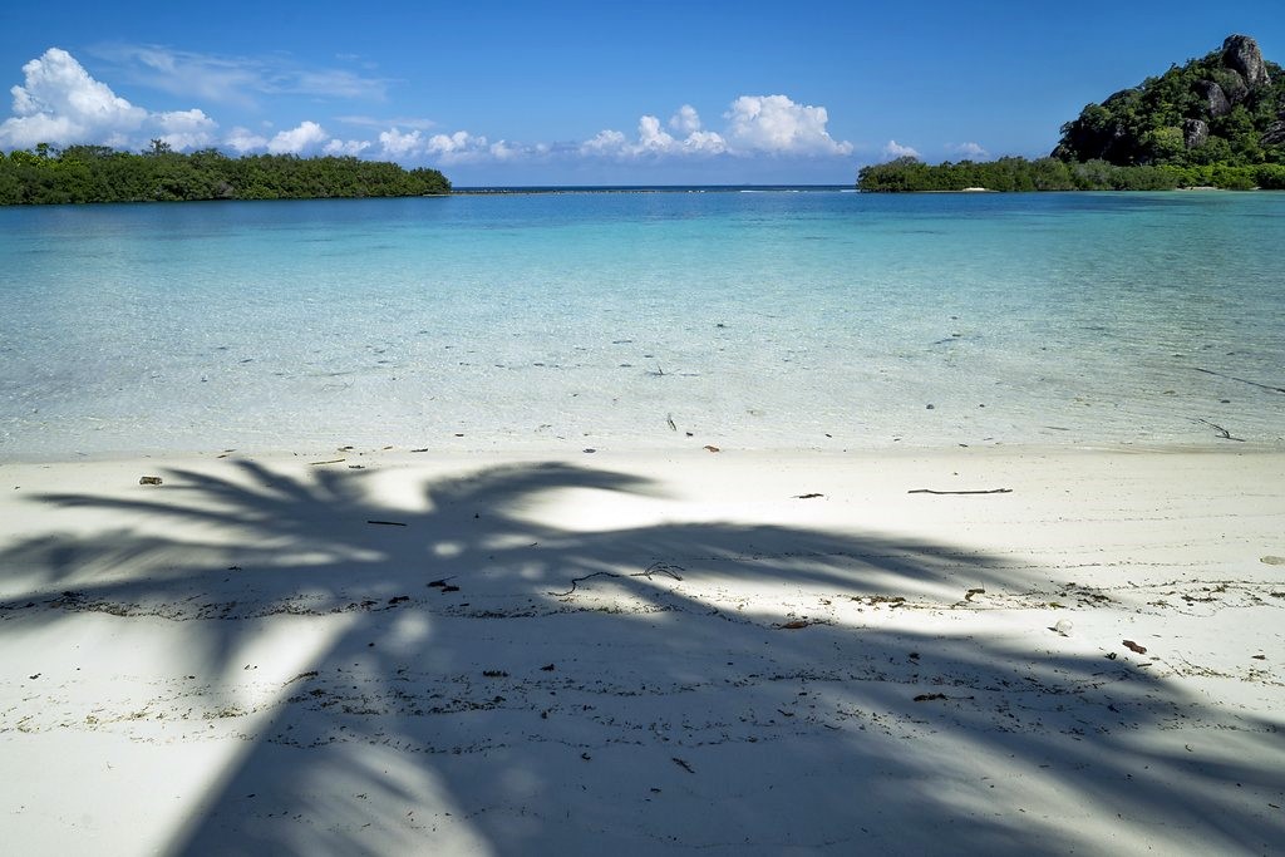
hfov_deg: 73.7
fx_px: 857
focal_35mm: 24
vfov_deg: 53.1
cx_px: 642
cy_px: 428
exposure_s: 1/400
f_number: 11
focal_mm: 24
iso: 100
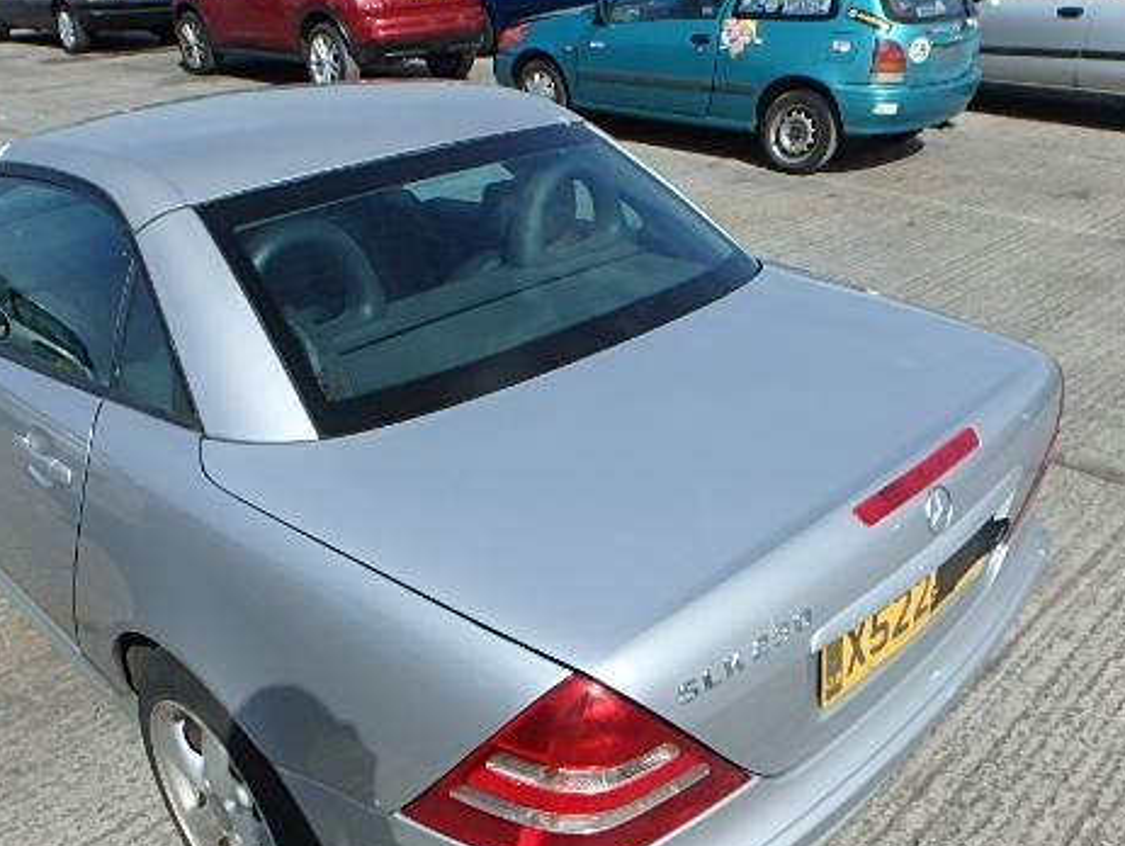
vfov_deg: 47.5
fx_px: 943
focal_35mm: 29
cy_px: 566
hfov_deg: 61.0
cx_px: 440
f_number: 6
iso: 125
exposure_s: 1/500
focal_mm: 3.7
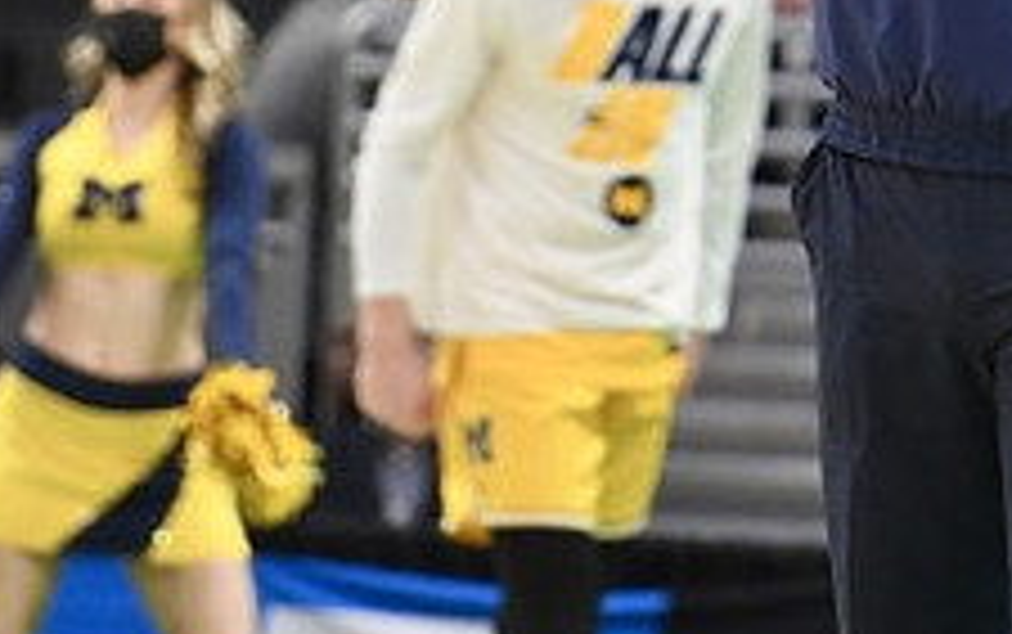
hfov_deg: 2.7
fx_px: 21694
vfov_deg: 1.7
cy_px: -193
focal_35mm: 786
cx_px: 1003
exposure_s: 1/1000
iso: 3200
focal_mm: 200
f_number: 2.8
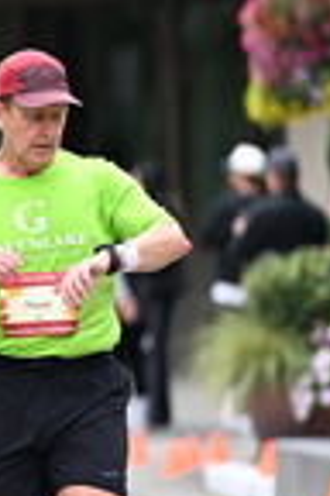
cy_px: 172
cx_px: -222
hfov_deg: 1.9
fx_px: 9954
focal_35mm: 724
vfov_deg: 2.8
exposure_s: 1/2000
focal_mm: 190
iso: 640
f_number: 2.8
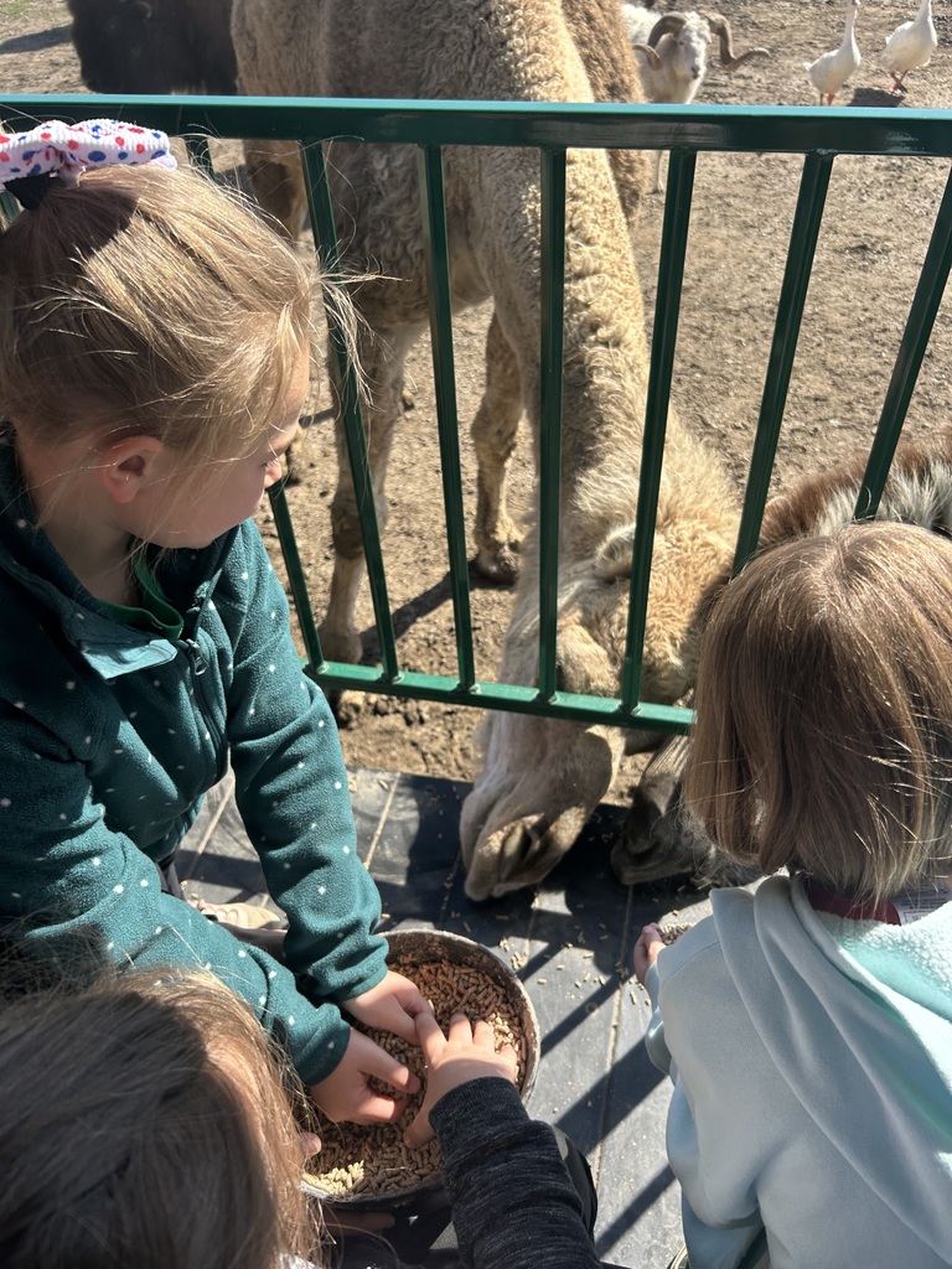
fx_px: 953
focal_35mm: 26
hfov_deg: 53.1
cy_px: 634
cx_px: 476
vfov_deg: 67.3
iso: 50
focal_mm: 5.7
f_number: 1.5
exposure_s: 1/1124
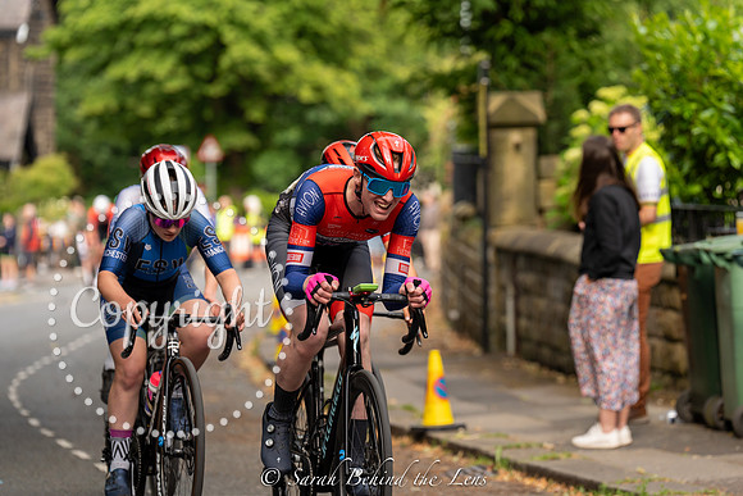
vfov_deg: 7.9
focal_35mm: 175
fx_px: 3612
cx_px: 372
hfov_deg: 11.7
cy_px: 248
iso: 400
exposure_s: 1/640
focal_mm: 175
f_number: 4
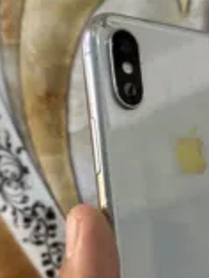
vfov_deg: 30.6
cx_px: 165
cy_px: 237
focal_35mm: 61
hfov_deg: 23.7
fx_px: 490
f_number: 1.78
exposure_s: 1/51
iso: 800
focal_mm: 6.86
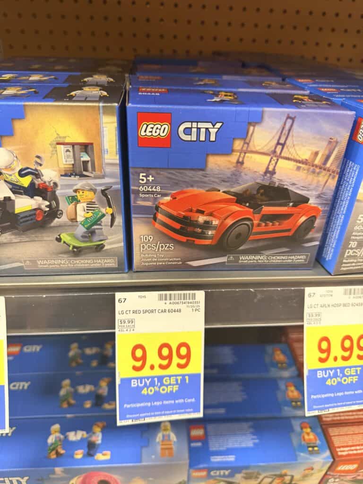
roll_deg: -2.0
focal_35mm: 24
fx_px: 336
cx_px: 182
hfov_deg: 56.8
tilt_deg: -33.8
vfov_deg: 71.6
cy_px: 242
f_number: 1.78
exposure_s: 1/42
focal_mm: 6.76
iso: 200
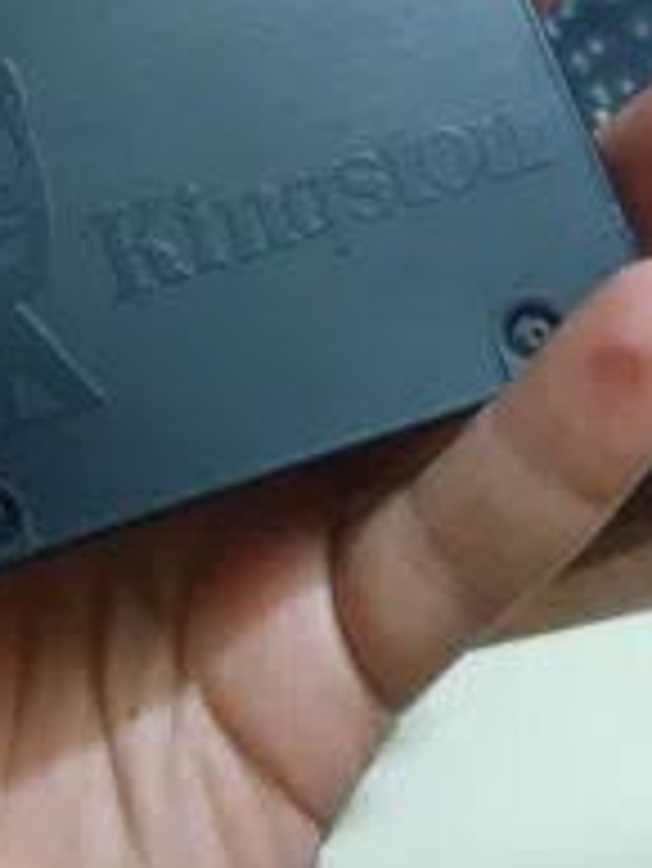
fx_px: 1405
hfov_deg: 25.7
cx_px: 144
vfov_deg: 33.0
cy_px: 130
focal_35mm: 56
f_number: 1.8
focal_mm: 4
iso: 320
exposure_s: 1/25
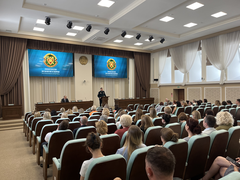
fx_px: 180
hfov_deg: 67.3
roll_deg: +1.6
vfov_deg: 53.1
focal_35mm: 26
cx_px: 120
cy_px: 90
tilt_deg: -0.6
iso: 125
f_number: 1.6
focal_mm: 5.1
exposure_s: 1/100
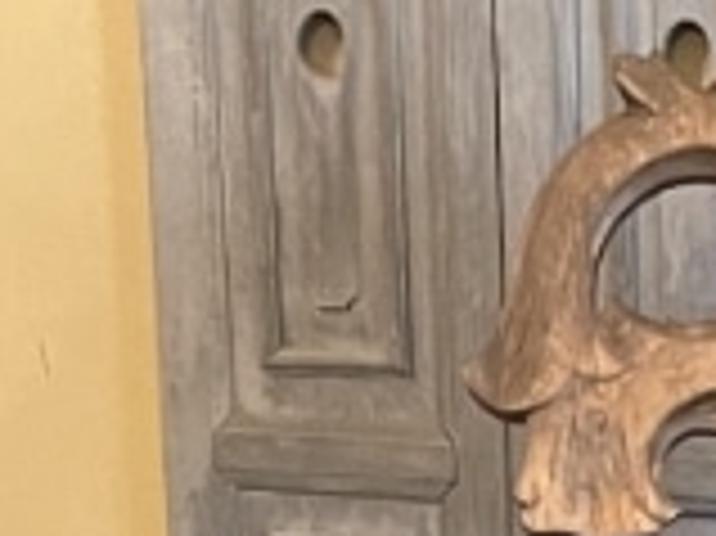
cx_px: 1164
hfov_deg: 9.6
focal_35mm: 198
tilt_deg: -20.9
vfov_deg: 6.6
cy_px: 1781
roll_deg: -0.4
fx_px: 4092
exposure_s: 1/33
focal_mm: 4.2
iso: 400
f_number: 1.6
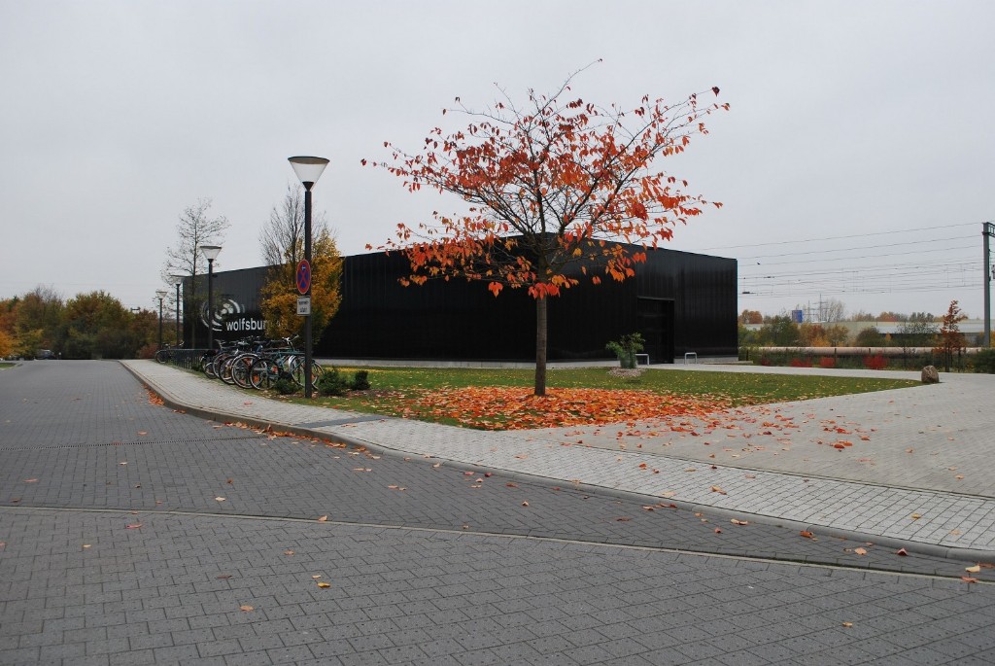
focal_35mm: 30
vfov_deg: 43.7
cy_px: 333
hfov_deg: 61.9
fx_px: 830
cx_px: 498
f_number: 5.6
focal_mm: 20
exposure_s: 1/125
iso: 200
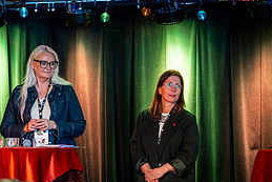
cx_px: 38
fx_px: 1436
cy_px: 95
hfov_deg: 10.8
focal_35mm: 190
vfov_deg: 7.2
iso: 1600
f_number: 1.4
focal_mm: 85
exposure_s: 1/200
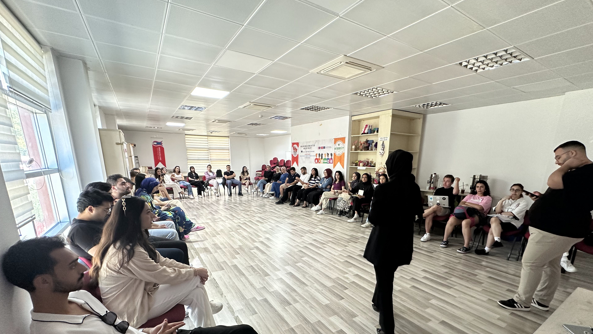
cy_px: 219
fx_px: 252
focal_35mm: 16
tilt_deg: -13.5
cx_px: 304
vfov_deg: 65.5
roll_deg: -1.2
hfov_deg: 99.4
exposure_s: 1/50
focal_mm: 2.22
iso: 200
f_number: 2.2
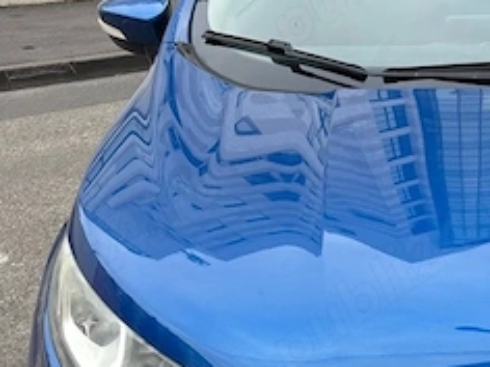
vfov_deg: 22.0
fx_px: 934
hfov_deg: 27.7
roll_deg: +1.0
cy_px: 280
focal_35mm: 66
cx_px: 490
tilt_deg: -23.2
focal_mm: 5.96
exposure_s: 1/121
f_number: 1.6
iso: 50
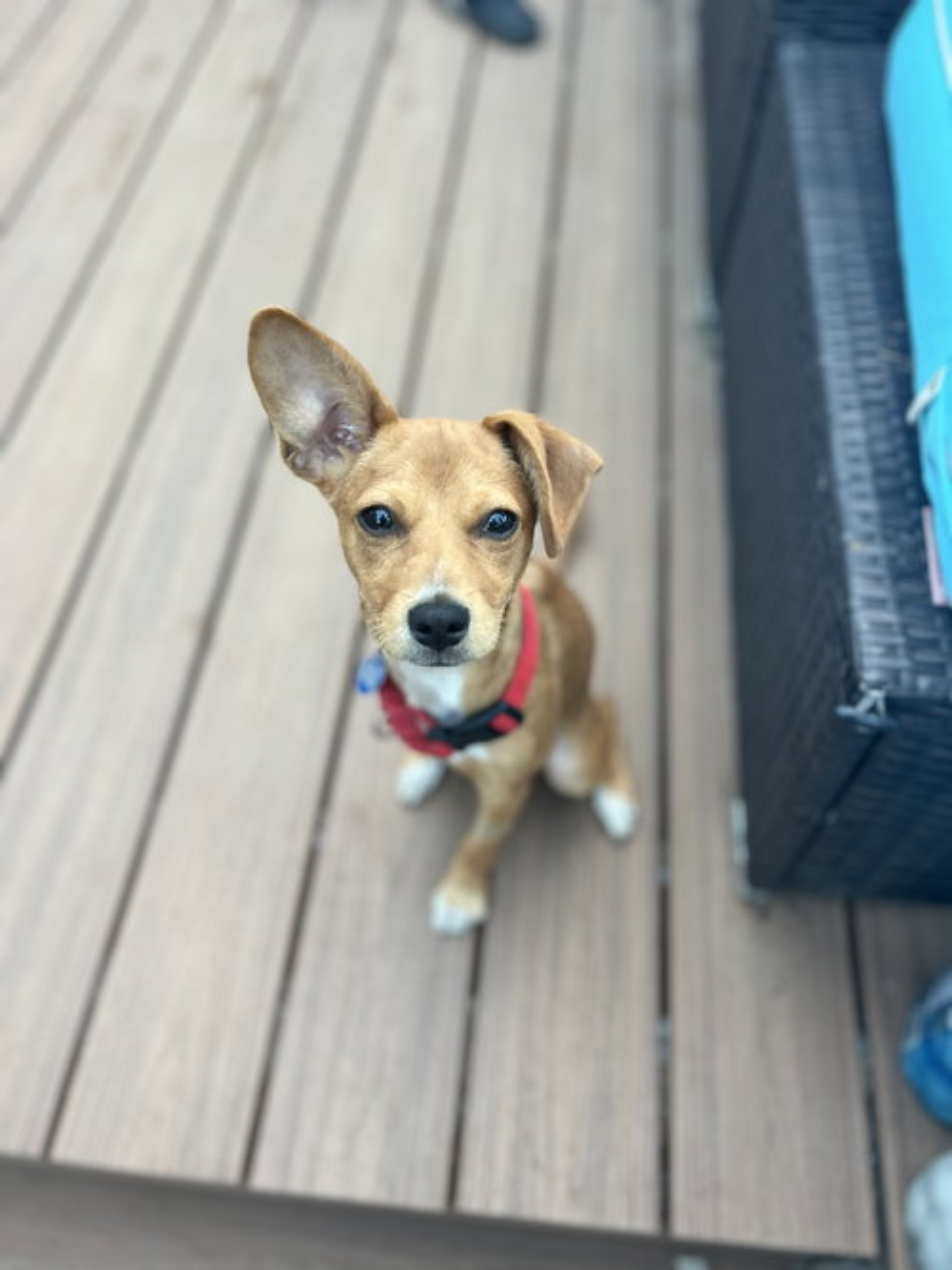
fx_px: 954
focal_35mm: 26
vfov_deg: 67.3
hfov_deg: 53.0
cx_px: 476
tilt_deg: -56.7
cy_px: 635
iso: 125
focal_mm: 5.1
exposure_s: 1/106
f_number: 1.6
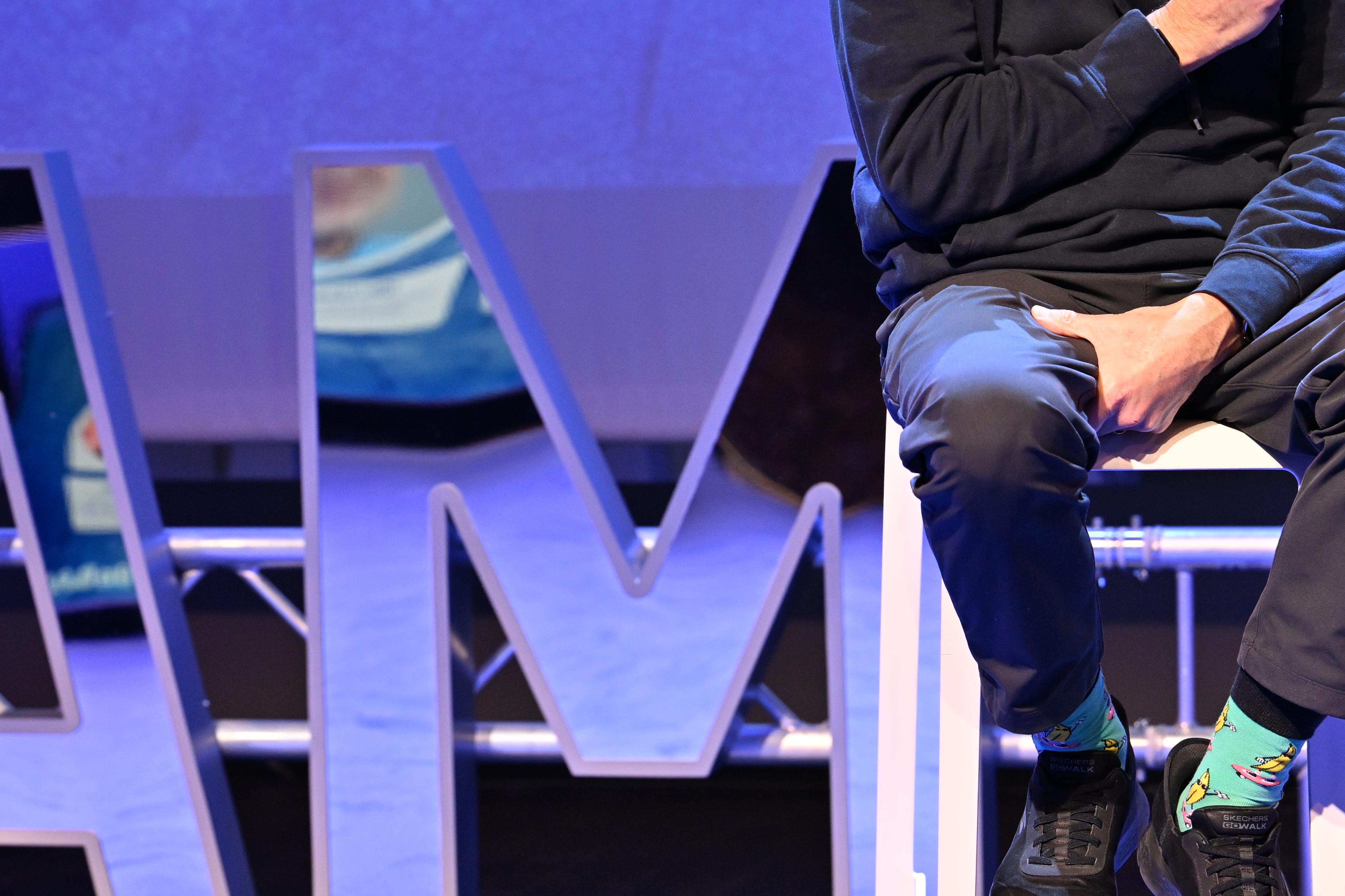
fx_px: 6575
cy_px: 297
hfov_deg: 11.6
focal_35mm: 176
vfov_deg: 7.8
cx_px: 308
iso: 1600
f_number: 4.5
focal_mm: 96
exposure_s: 1/100
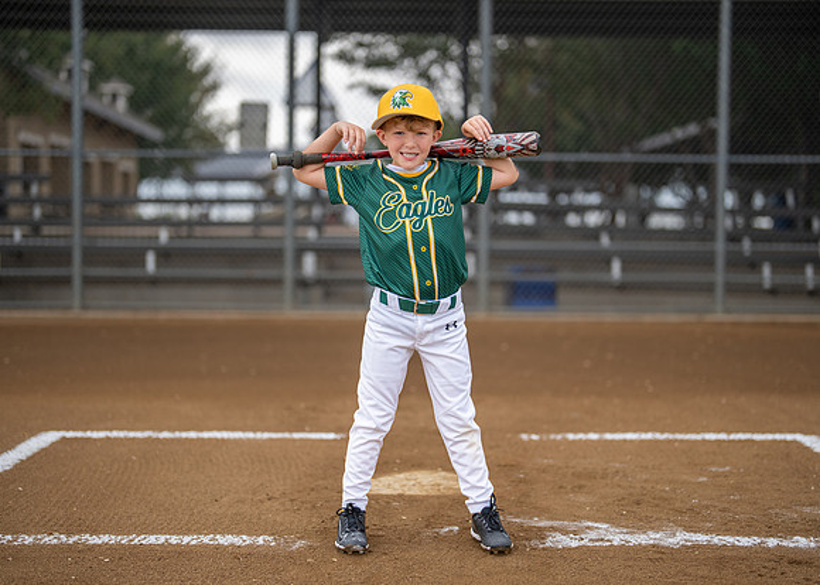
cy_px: 306
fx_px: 1330
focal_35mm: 57
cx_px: 411
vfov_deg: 24.8
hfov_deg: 34.3
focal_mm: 50
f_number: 1.2
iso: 200
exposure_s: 1/3200
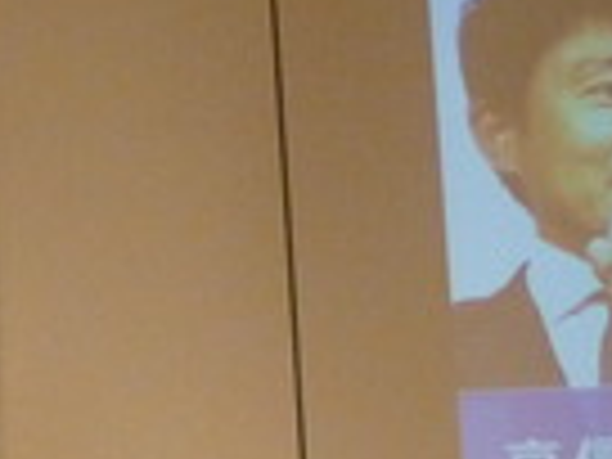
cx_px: -230
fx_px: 2334
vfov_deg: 10.7
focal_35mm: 132
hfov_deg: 14.2
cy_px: 747
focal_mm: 4.9
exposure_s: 1/25
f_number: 3.3
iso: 400
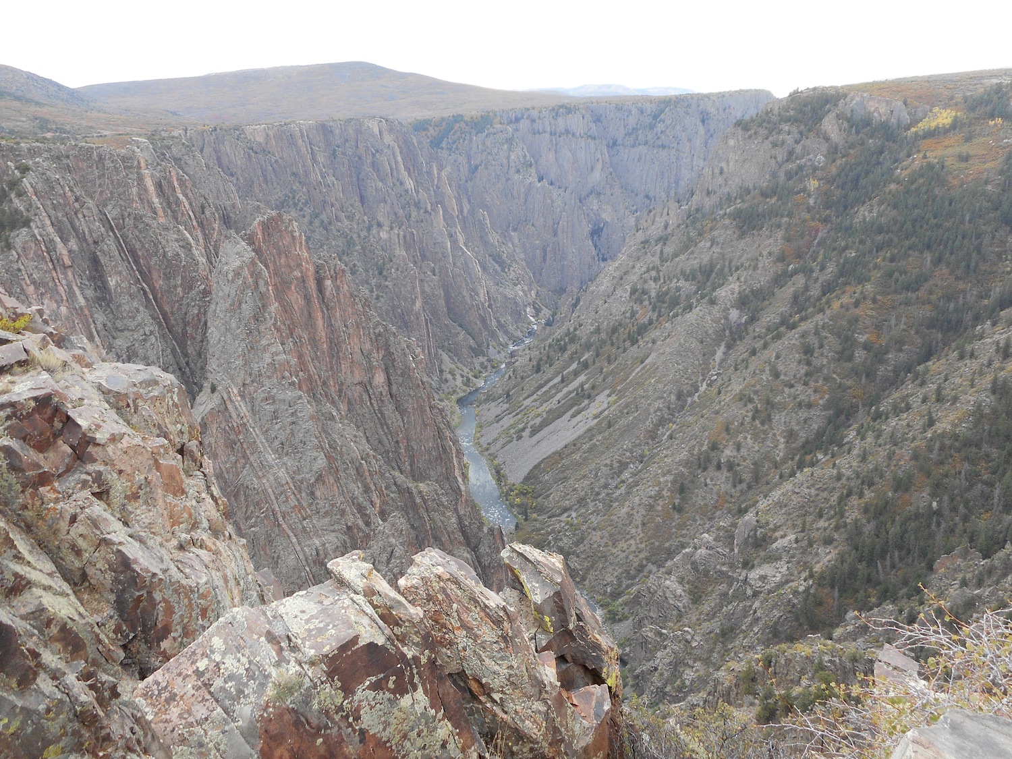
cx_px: 506
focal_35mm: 25
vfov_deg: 54.9
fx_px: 731
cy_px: 380
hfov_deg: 69.4
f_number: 3.7
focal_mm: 4.5
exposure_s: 1/30
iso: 125
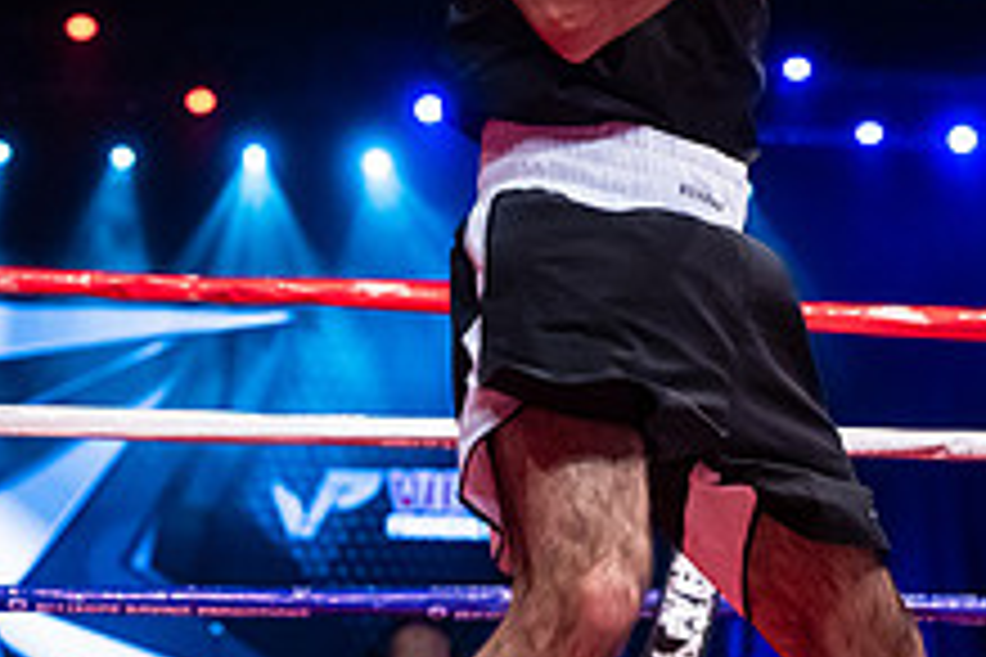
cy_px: 124
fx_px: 3259
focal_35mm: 119
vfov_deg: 11.5
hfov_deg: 16.6
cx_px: 1108
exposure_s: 1/1000
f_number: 2.8
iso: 4000
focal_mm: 45
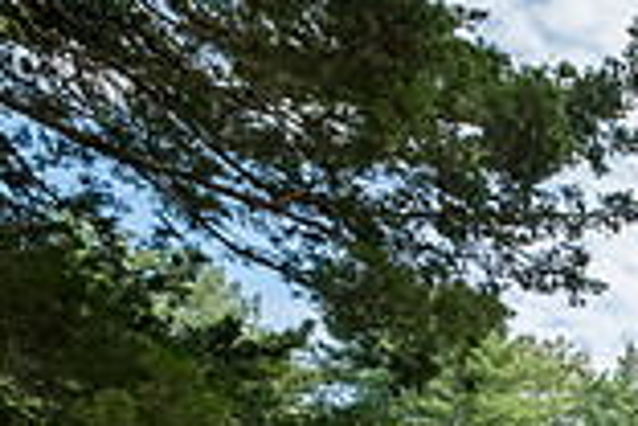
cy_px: 763
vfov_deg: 19.1
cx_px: 1207
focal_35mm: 54
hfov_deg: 20.8
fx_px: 957
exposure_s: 1/640
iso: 800
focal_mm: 14
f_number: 7.1
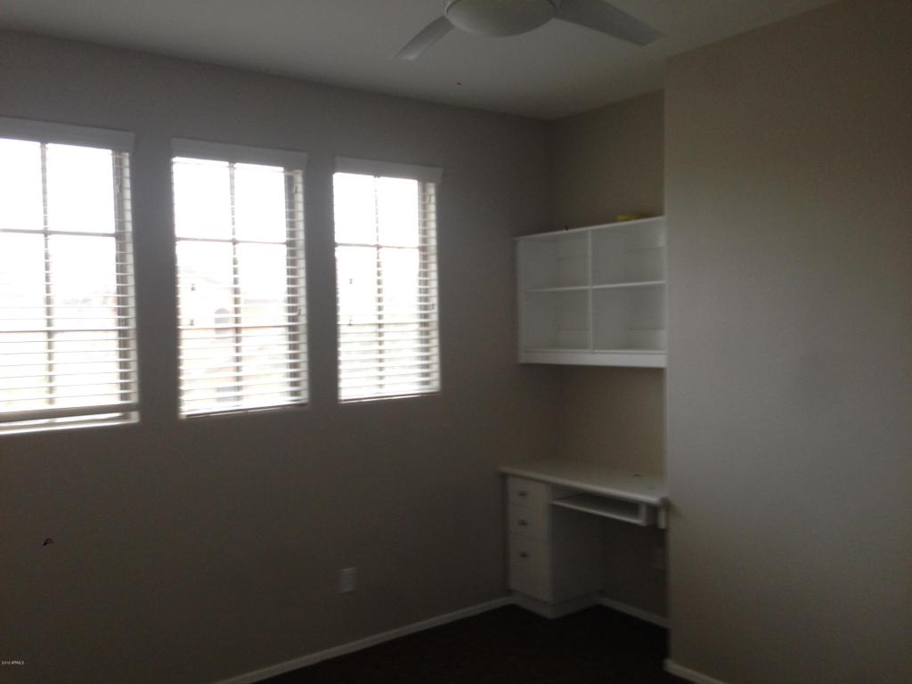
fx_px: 869
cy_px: 342
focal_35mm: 33
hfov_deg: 55.4
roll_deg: +0.1
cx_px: 456
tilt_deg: -1.1
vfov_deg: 42.9
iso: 80
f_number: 2.4
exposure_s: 1/20
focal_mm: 4.12
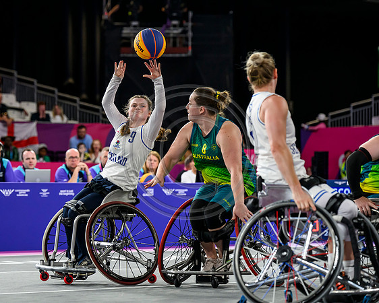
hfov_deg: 13.3
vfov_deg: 10.6
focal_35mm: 145
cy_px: 126
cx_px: 113
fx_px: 1628
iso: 2500
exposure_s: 1/1600
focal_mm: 110
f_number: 3.2
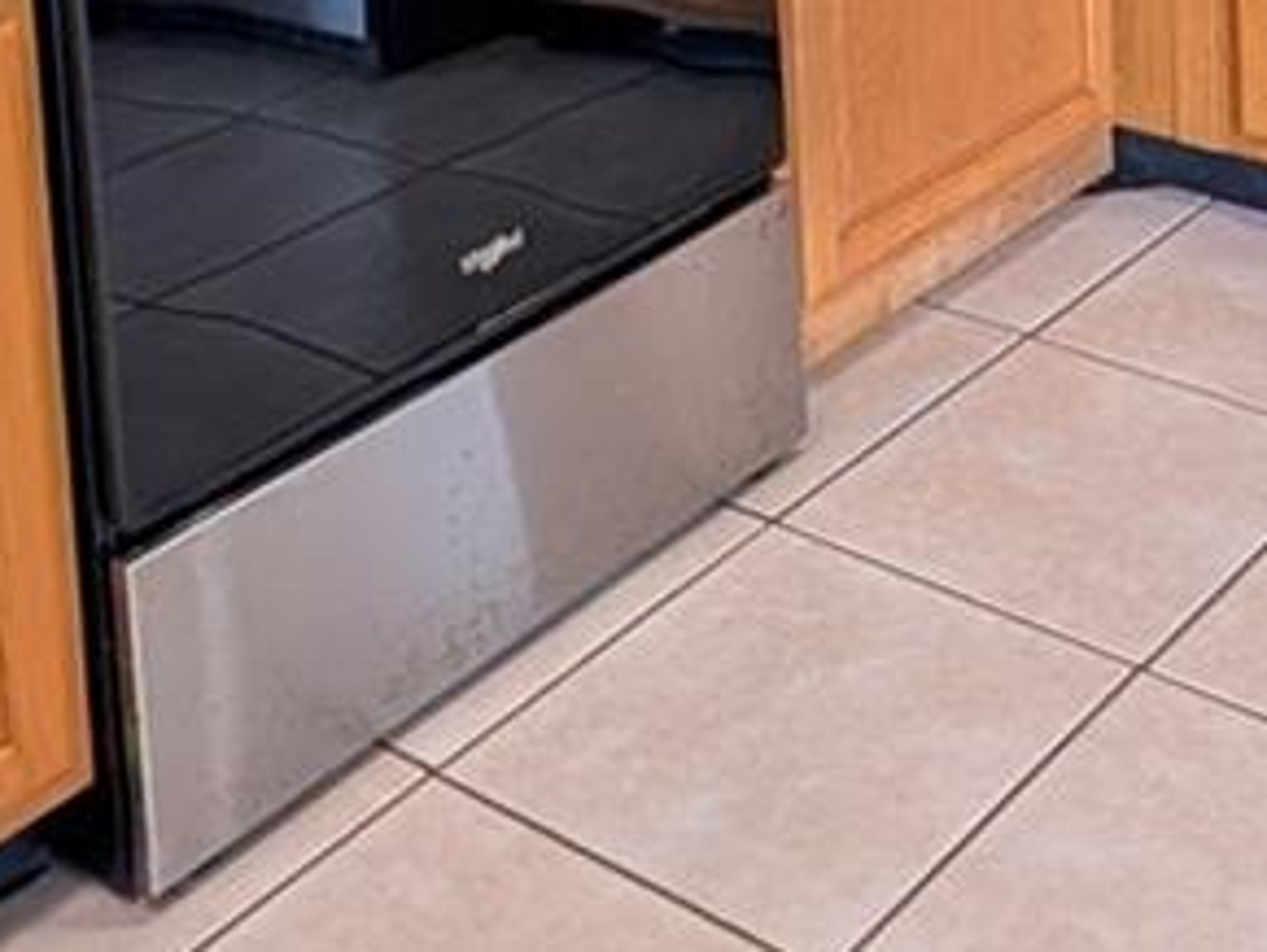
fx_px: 2418
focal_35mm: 66
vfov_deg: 18.0
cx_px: 1057
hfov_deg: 28.6
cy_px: -738
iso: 161
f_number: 1.7
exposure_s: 1/120
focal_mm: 2.02
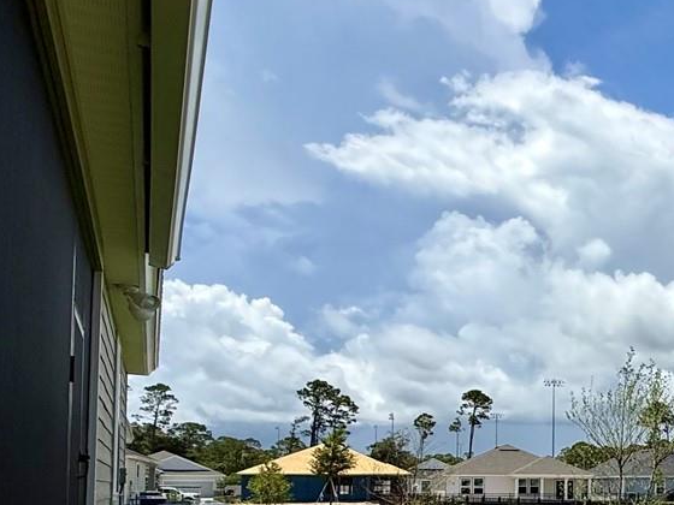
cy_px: 458
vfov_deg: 33.9
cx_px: 822
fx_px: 779
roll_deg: +0.2
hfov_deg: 35.8
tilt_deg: +1.8
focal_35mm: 40
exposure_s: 1/5155
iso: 50
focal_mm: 2.22
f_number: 2.2
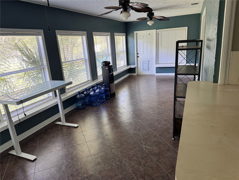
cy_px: 90
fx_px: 166
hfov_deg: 71.6
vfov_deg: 56.8
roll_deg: +3.8
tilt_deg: -16.4
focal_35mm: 24
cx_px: 120
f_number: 1.78
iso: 200
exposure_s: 1/120
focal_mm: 6.76
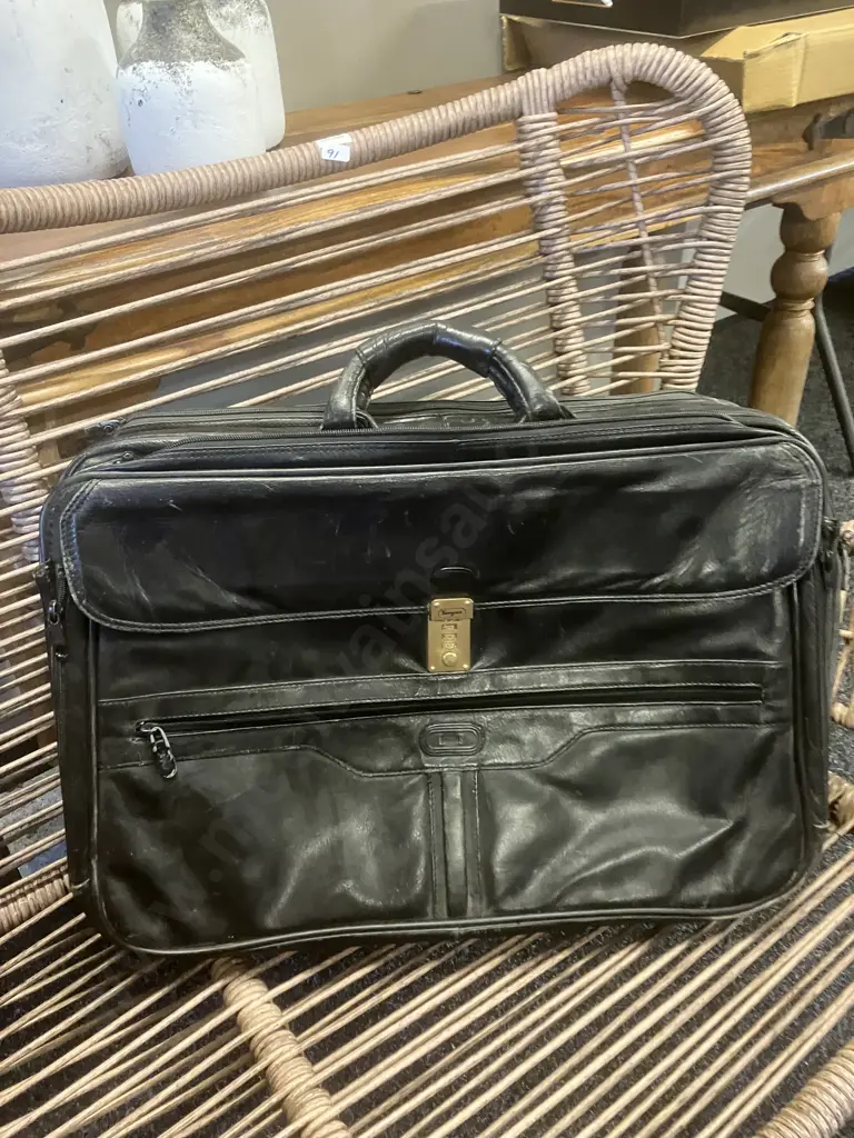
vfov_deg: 63.4
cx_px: 427
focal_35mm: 28
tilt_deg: -35.7
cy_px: 569
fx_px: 921
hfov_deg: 49.7
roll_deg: +2.0
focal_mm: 3.99
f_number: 1.8
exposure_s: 1/25
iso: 400
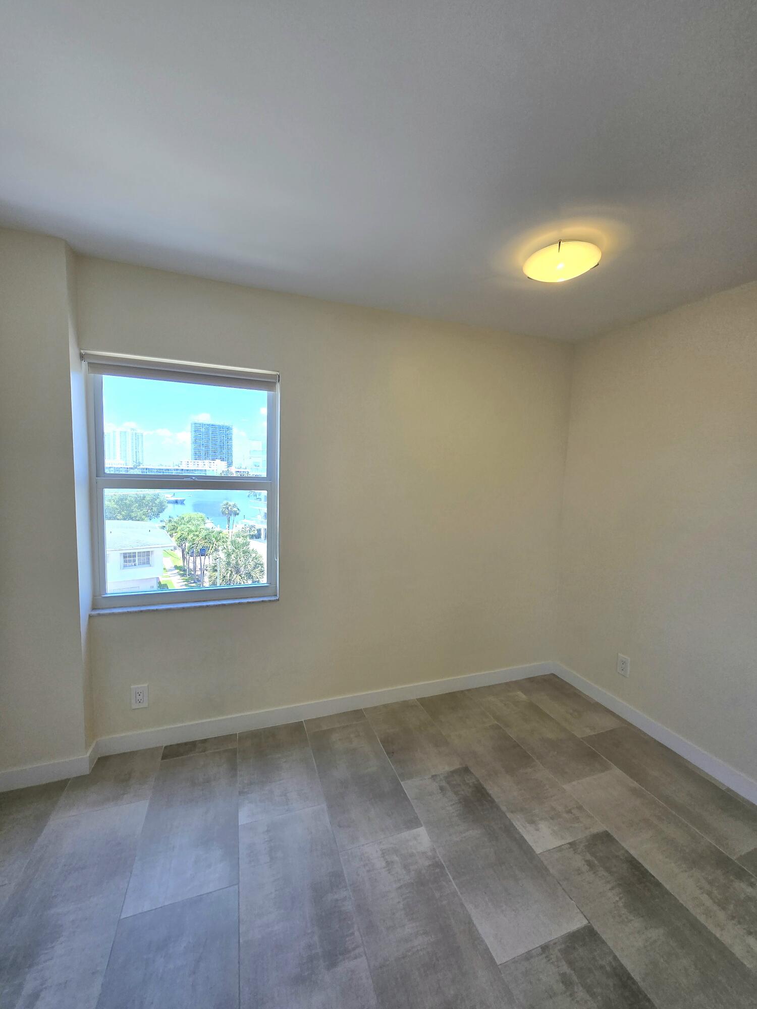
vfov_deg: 106.2
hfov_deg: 89.9
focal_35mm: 13
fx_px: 379
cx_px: 378
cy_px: 504
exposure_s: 1/120
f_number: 2.2
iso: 40
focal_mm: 1.7
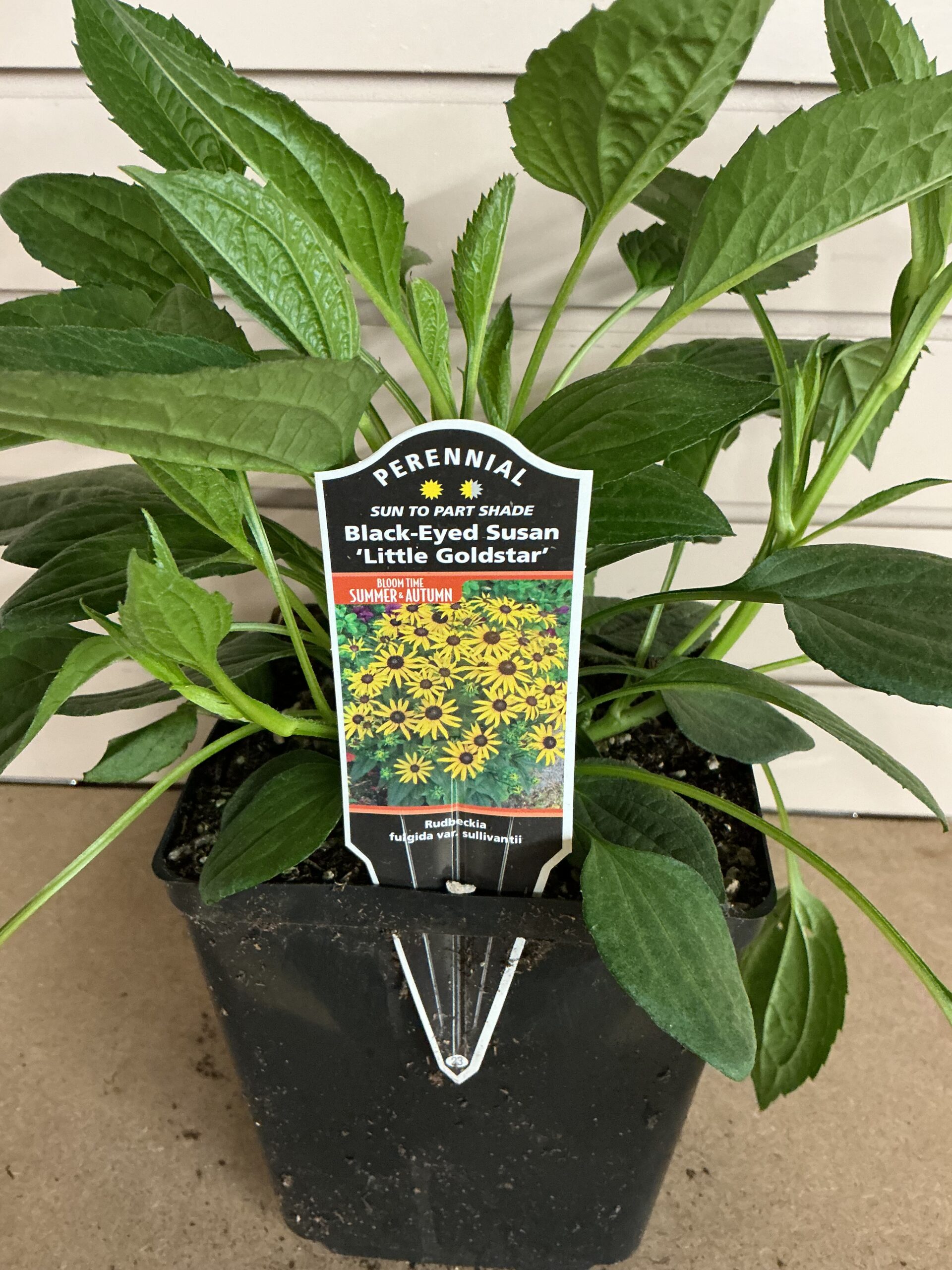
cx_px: 476
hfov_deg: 48.2
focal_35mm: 29
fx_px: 1063
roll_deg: -1.1
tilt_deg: -28.3
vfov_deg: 61.7
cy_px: 635
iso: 250
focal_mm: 3
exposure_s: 1/40
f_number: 1.8
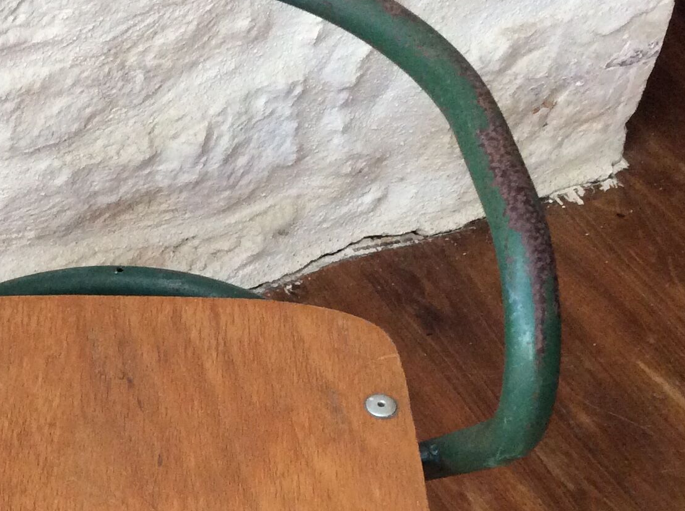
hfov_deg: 25.6
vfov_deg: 19.2
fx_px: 1482
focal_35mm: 75
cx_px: 153
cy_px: 466
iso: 160
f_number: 2.4
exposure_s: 1/25
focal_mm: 3.3
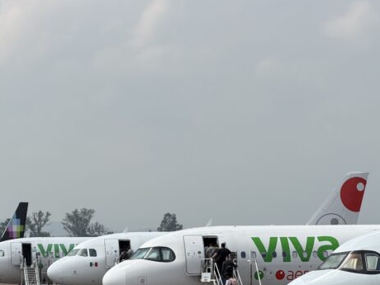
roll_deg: +1.0
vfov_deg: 7.9
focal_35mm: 187
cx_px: 169
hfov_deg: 10.6
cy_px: 259
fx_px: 2053
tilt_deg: +0.2
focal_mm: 16.89
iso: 20
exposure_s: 1/970
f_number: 2.8
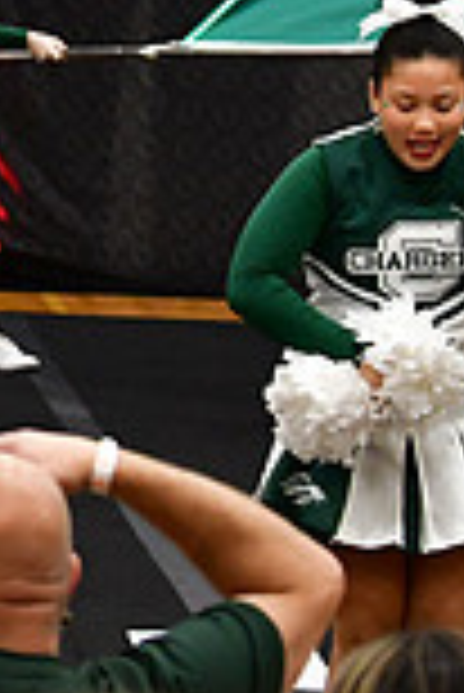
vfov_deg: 5.2
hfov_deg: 3.4
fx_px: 7638
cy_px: -11
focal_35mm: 396
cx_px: -824
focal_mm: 70
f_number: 4
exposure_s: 1/500
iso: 4000
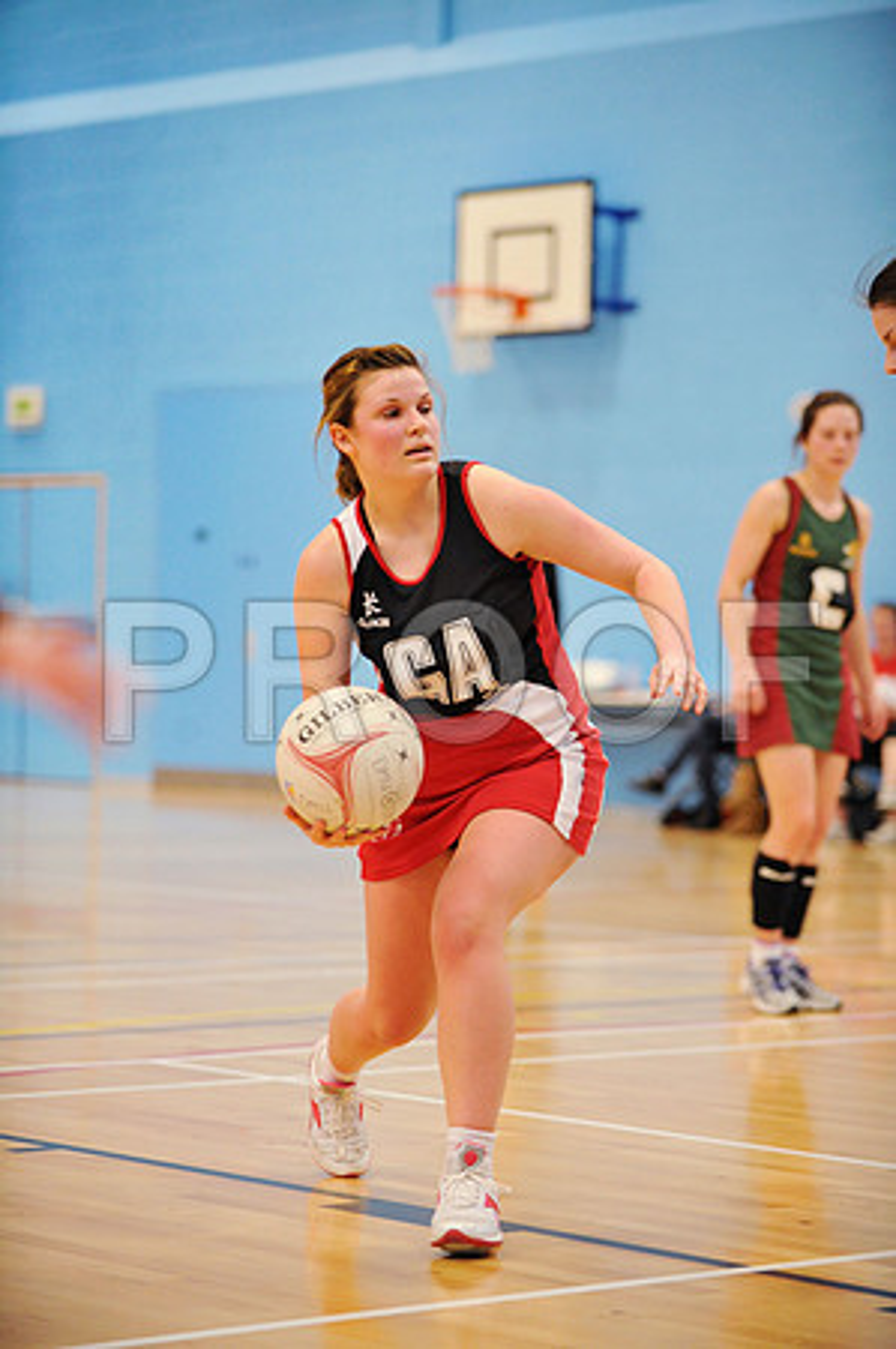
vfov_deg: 19.5
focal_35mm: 105
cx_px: 448
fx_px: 3929
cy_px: 674
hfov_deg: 13.0
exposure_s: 1/400
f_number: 2.8
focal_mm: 105
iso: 5000
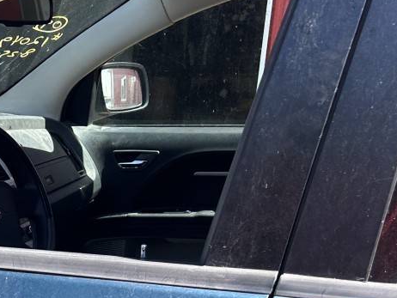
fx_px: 826
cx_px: -37
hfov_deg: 25.1
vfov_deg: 19.1
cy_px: 375
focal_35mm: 72
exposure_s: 1/718
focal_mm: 5.7
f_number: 1.5
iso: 50
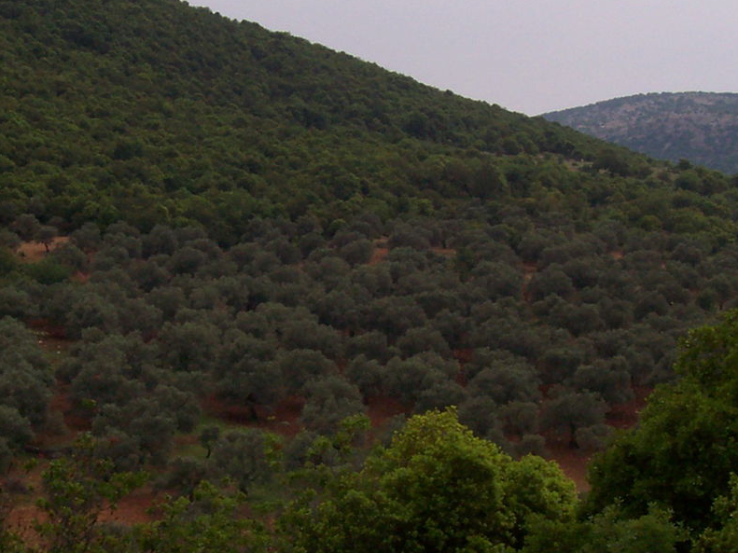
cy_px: 352
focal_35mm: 102
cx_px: 271
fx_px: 2174
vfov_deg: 14.5
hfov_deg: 19.2
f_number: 5.6
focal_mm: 7
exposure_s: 1/469
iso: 80
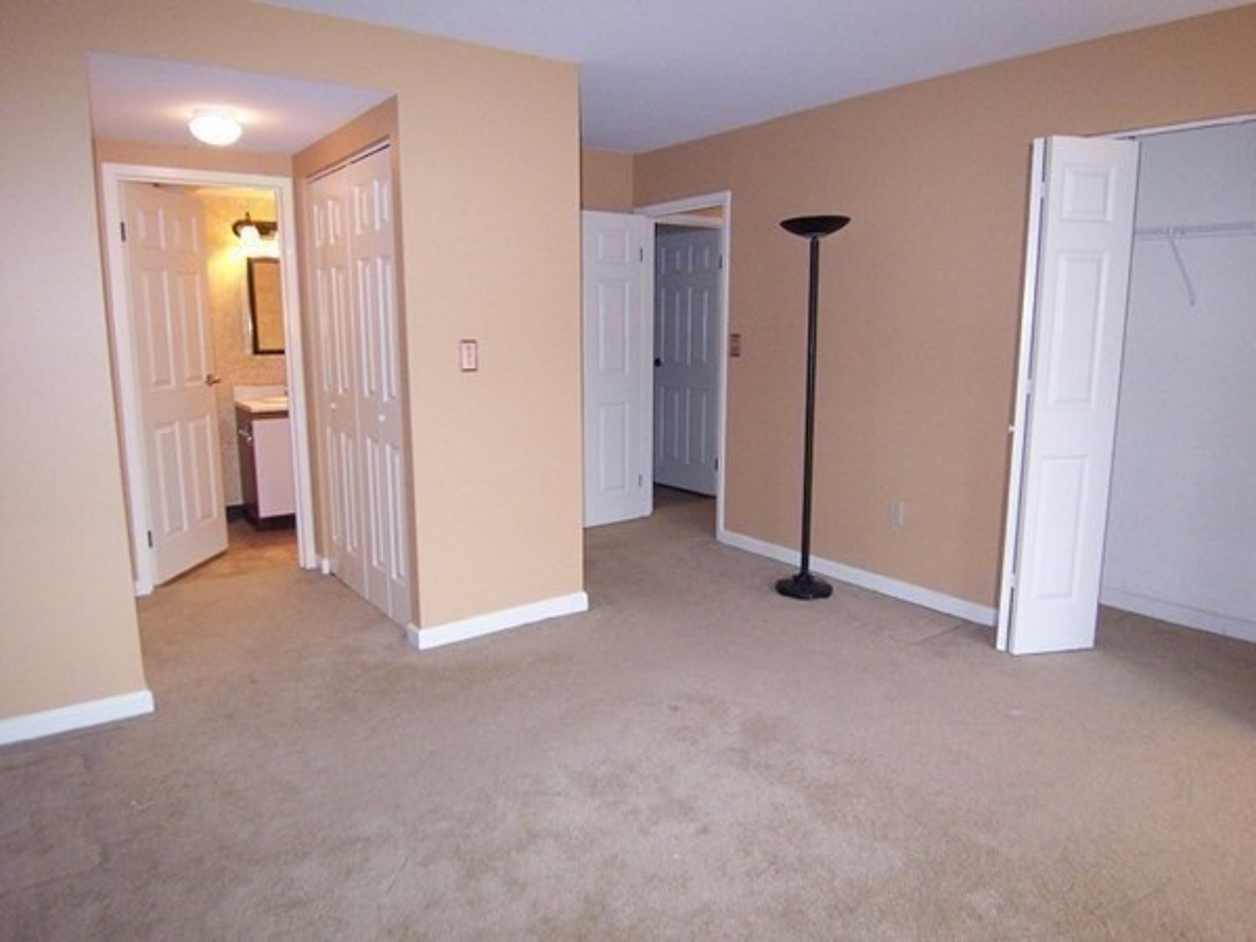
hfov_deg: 73.9
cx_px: 628
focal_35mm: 23
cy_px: 471
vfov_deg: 58.9
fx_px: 835
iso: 200
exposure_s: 1/30
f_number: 2.8
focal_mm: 3.8
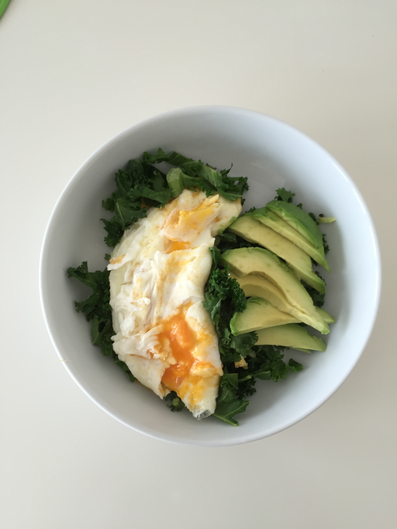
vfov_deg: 61.7
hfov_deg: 48.2
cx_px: 198
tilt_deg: -85.2
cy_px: 264
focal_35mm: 29
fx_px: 443
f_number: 2.2
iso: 80
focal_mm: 4.15
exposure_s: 1/33
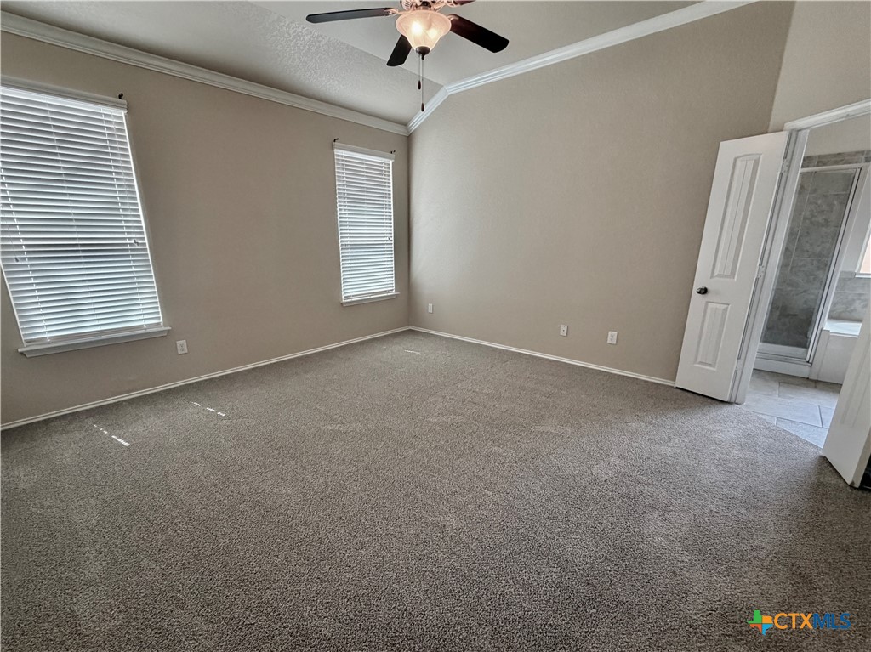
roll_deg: +1.2
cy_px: 326
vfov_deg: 85.6
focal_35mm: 14
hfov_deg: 102.1
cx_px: 436
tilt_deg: -12.1
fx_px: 352
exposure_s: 1/120
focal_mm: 2.22
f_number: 2.2
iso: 320
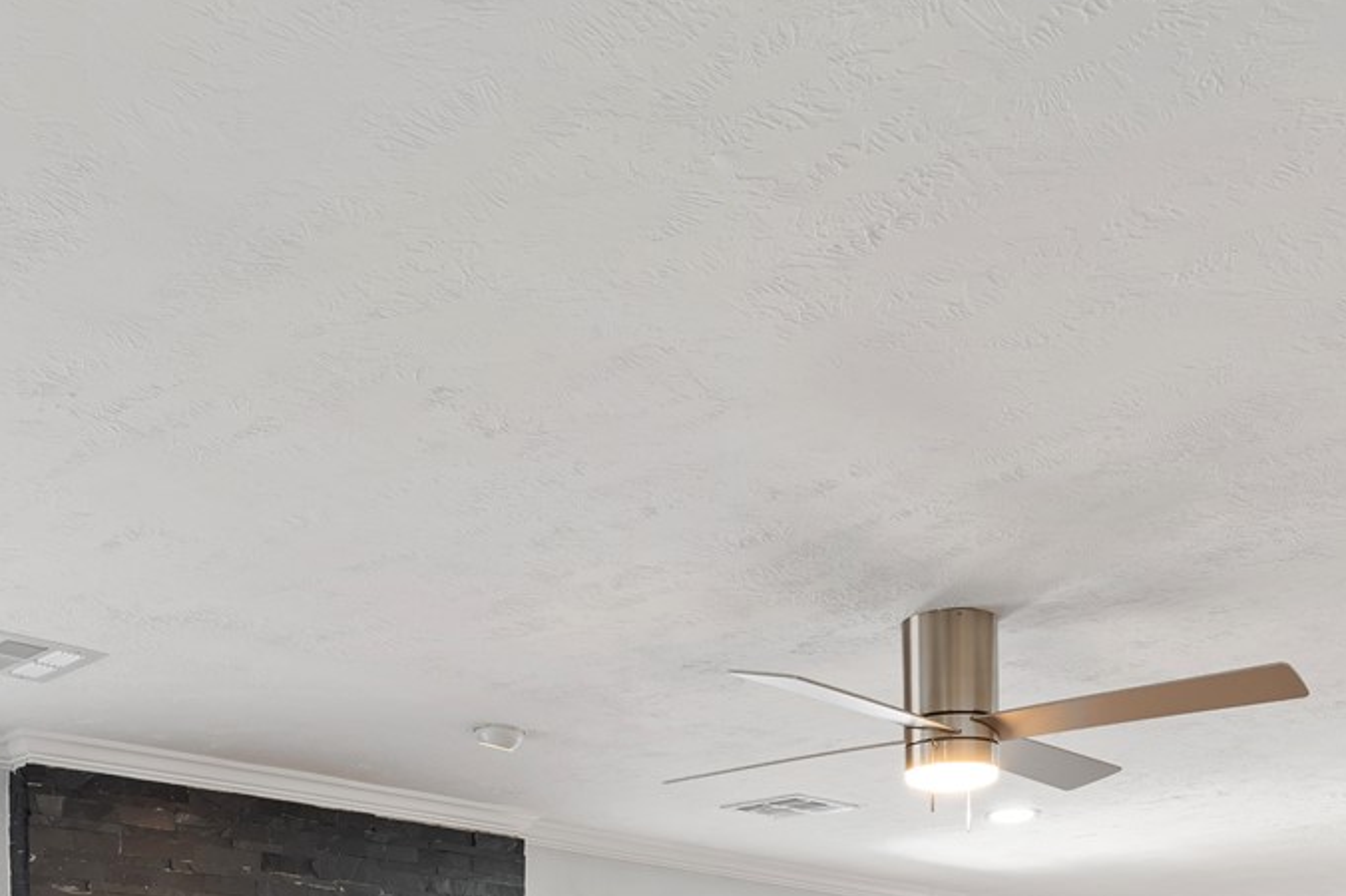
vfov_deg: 24.9
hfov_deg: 43.6
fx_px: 1682
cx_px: 679
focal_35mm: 45
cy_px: 1236
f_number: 8
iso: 125
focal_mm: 14
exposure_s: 1/2
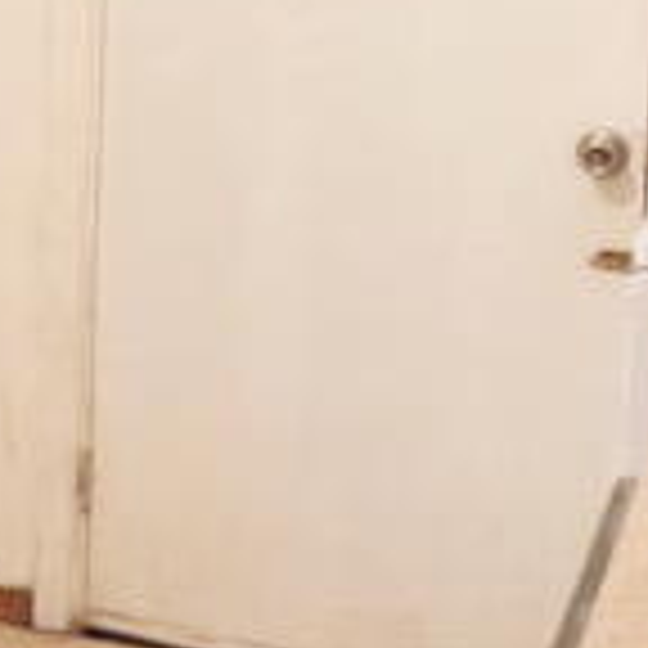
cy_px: 112
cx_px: -414
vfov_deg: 21.3
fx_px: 1694
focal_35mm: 80
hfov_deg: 18.3
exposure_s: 1/60
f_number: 1.8
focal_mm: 1.57
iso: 400
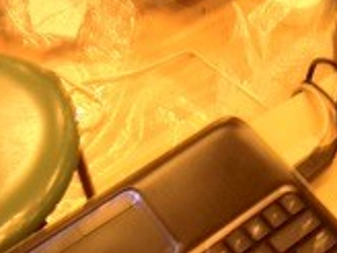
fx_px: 1042
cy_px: -129
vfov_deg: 13.1
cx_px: 339
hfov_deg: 17.9
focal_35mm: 107
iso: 125
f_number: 2.4
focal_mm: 4.28
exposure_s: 1/20
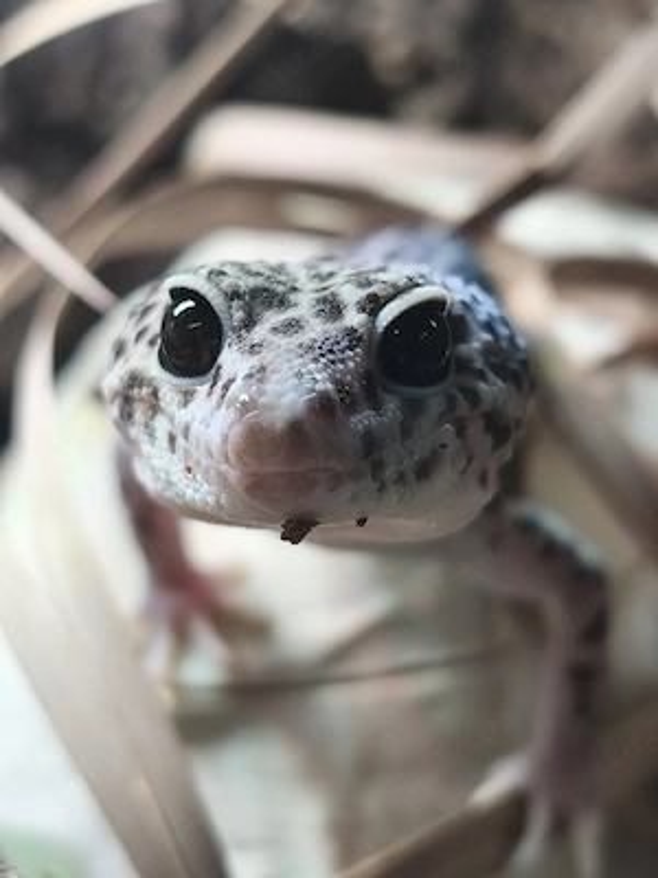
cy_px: 439
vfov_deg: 41.2
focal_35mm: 46
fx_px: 1166
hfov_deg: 31.5
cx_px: 329
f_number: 1.7
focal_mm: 6.06
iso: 320
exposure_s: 1/53.5
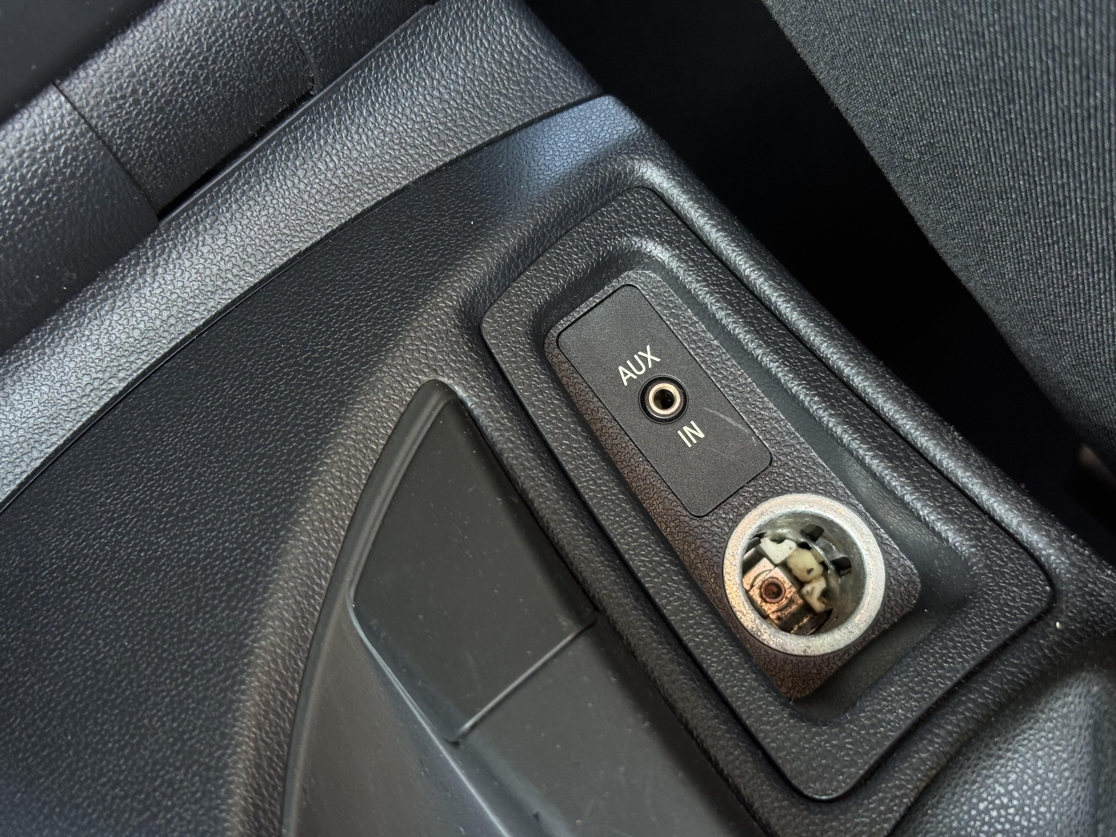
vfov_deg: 30.3
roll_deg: +29.3
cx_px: 558
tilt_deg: -44.8
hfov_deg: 39.7
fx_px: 1547
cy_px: 418
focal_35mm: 48
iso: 125
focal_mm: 6.76
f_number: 1.78
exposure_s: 1/60
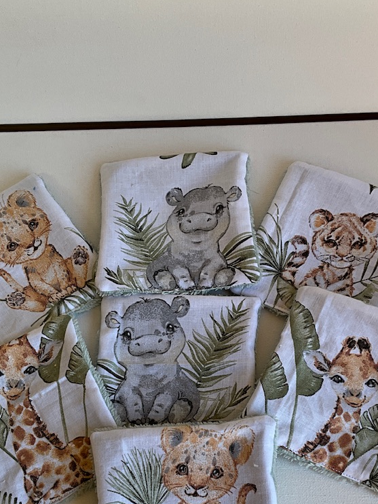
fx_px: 728
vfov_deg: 37.6
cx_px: 195
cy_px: 353
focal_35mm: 50
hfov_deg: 29.1
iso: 20
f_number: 1.8
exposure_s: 1/153
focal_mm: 3
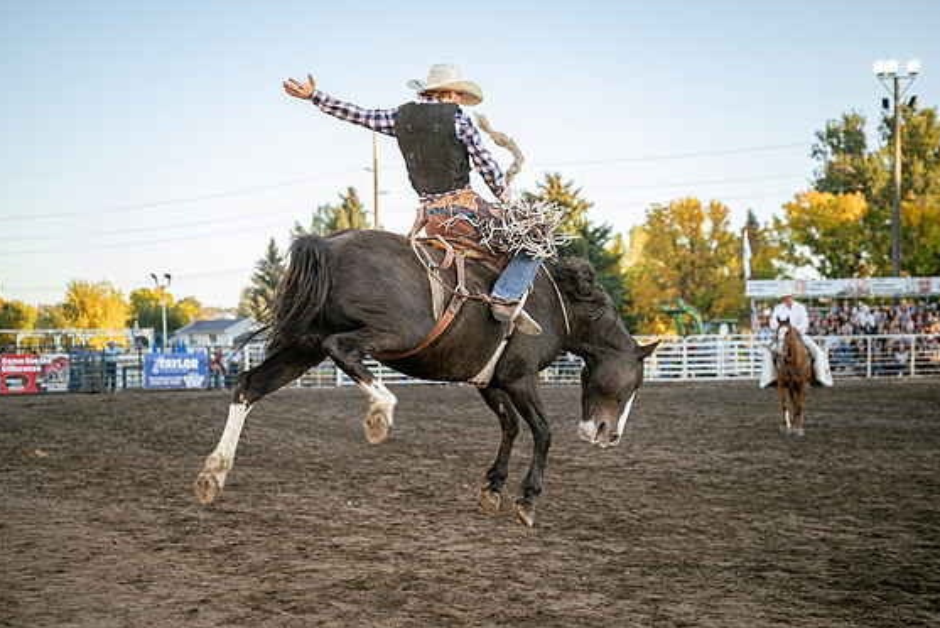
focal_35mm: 64
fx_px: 1672
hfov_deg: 31.4
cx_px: 456
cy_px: 361
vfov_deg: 21.3
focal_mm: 52
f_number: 2.8
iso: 400
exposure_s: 1/500
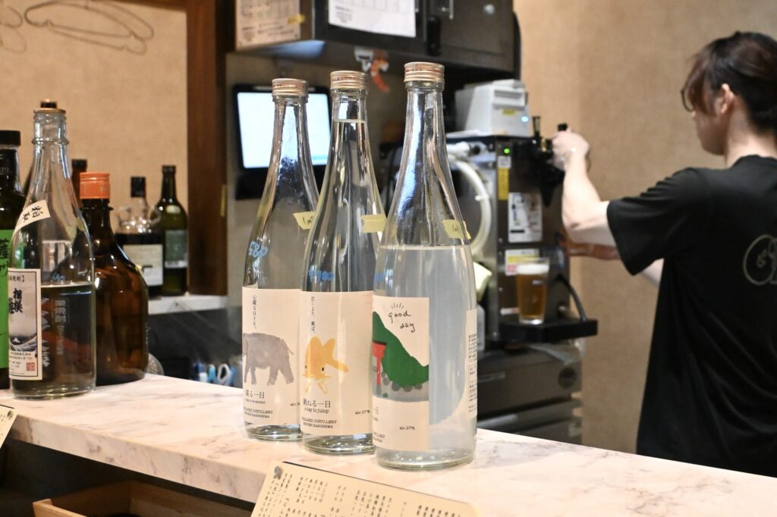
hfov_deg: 61.9
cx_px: 388
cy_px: 258
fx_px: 647
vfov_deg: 43.6
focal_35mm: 30
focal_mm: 20
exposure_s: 1/80
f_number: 3.8
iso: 3200
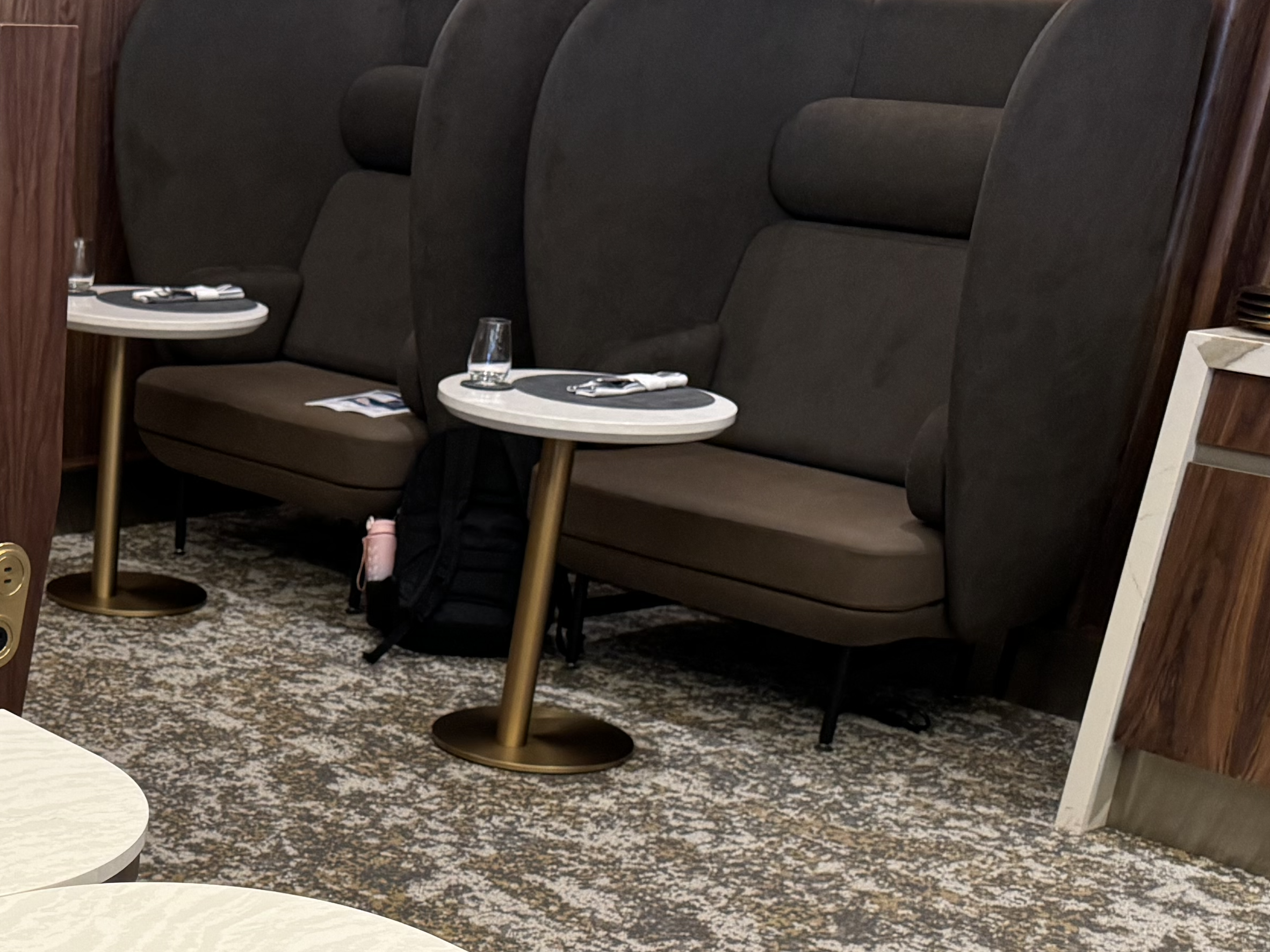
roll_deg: -2.2
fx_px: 2128
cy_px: 1092
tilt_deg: -28.1
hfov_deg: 31.0
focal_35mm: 58
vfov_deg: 23.4
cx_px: 25
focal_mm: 6.76
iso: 320
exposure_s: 1/60
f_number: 1.78
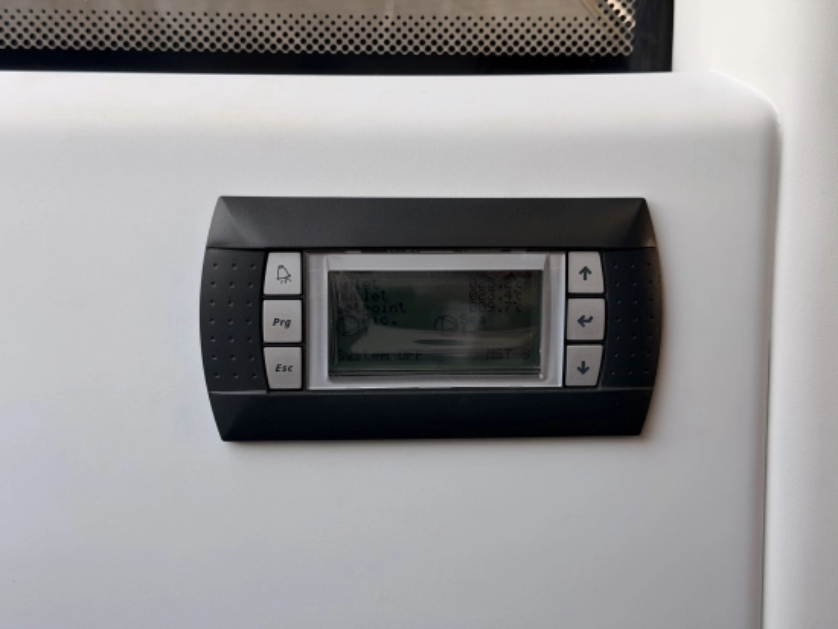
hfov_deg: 39.6
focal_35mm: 48
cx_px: 419
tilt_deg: -2.6
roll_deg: +1.1
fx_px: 1163
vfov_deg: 30.3
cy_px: 314
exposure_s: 1/527
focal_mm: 6.76
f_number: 1.78
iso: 64
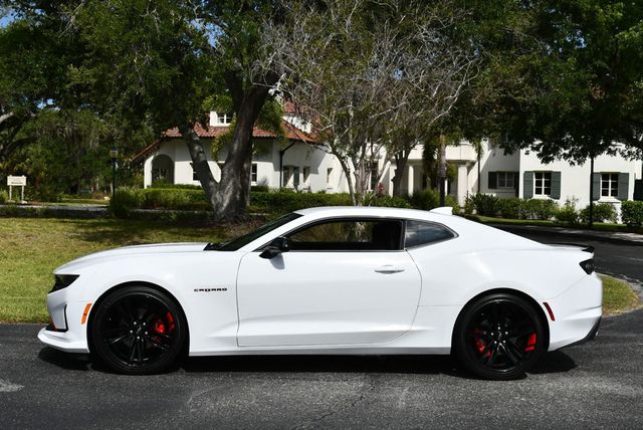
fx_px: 858
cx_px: 322
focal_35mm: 48
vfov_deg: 28.1
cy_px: 215
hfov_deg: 41.1
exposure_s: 1/400
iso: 100
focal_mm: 24
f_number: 9
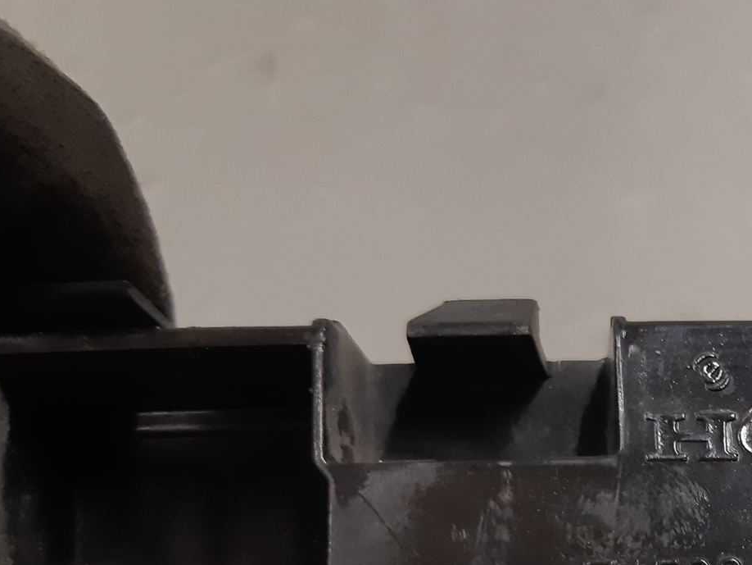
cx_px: 791
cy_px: 535
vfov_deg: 24.3
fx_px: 1260
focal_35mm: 58
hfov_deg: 30.3
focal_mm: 3.93
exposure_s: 1/50
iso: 200
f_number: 1.7
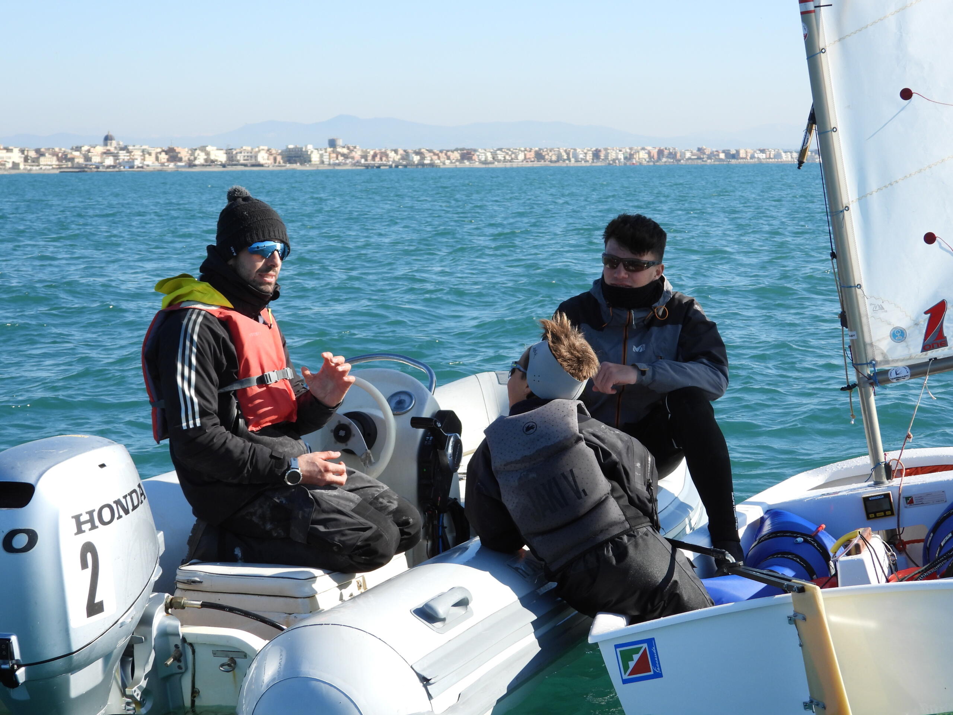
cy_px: 358
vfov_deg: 18.4
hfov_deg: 24.4
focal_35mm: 80
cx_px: 476
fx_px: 2202
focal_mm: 14.4
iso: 100
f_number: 3.5
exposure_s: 1/1000
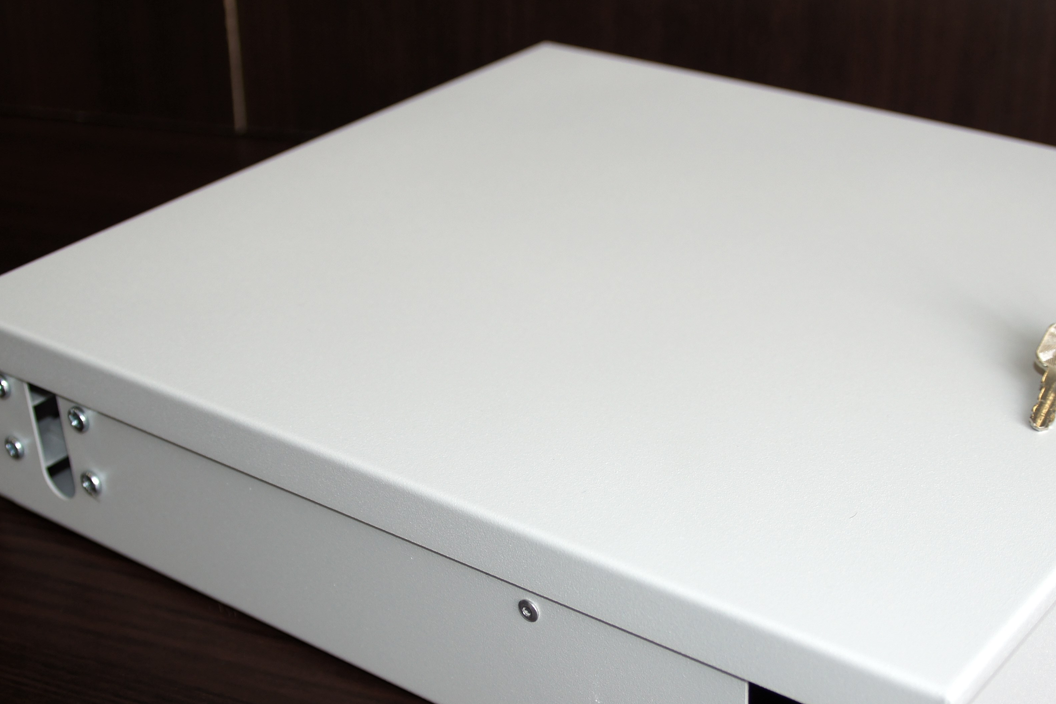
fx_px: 1642
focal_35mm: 56
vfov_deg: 24.0
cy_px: 492
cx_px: 618
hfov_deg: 35.6
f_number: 4
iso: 100
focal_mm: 24
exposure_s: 1/60
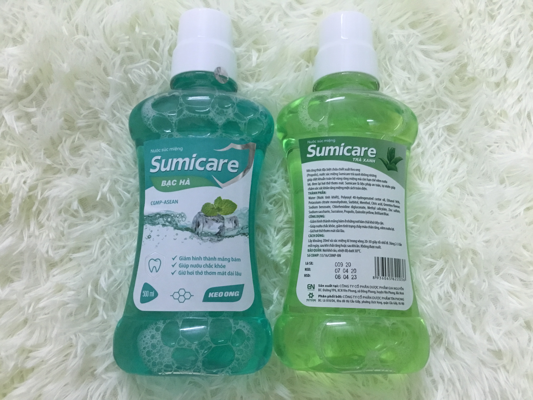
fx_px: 477
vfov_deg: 45.4
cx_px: 266
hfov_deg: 58.4
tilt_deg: -75.6
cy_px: 200
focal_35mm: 31
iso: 200
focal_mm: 3.3
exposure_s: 1/33
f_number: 2.4
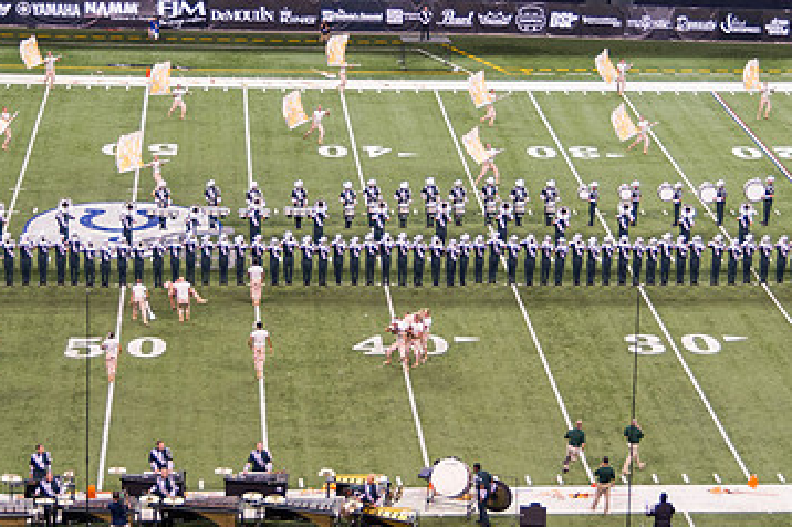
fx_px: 2286
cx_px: 498
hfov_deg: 19.6
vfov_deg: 13.1
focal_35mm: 104
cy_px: 234
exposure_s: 1/200
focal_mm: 50
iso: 800
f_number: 4.8
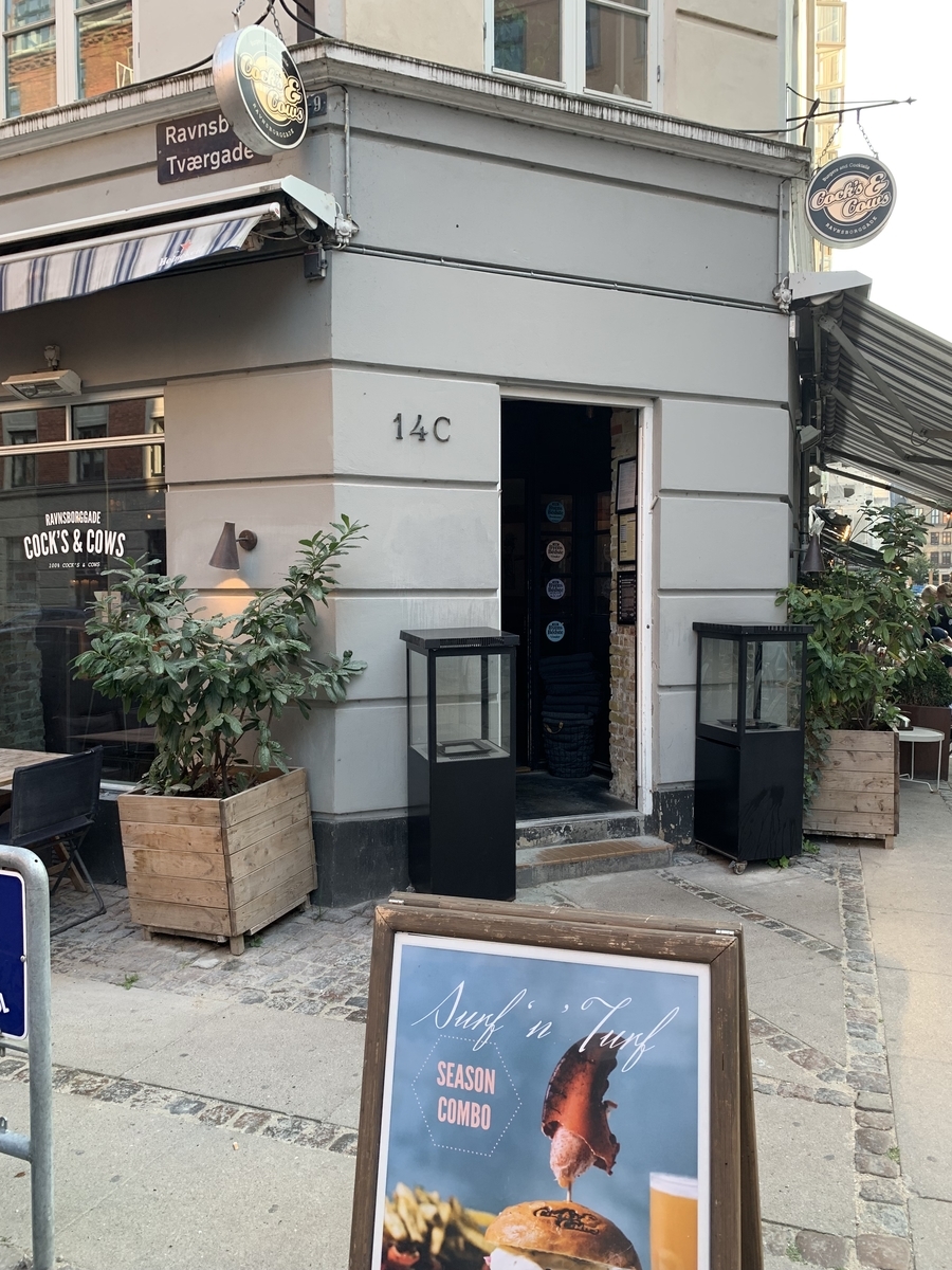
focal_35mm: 26
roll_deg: -0.3
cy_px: 635
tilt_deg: -1.5
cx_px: 476
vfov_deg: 67.3
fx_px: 953
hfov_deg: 53.1
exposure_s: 1/122
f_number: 1.8
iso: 32
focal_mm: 4.25
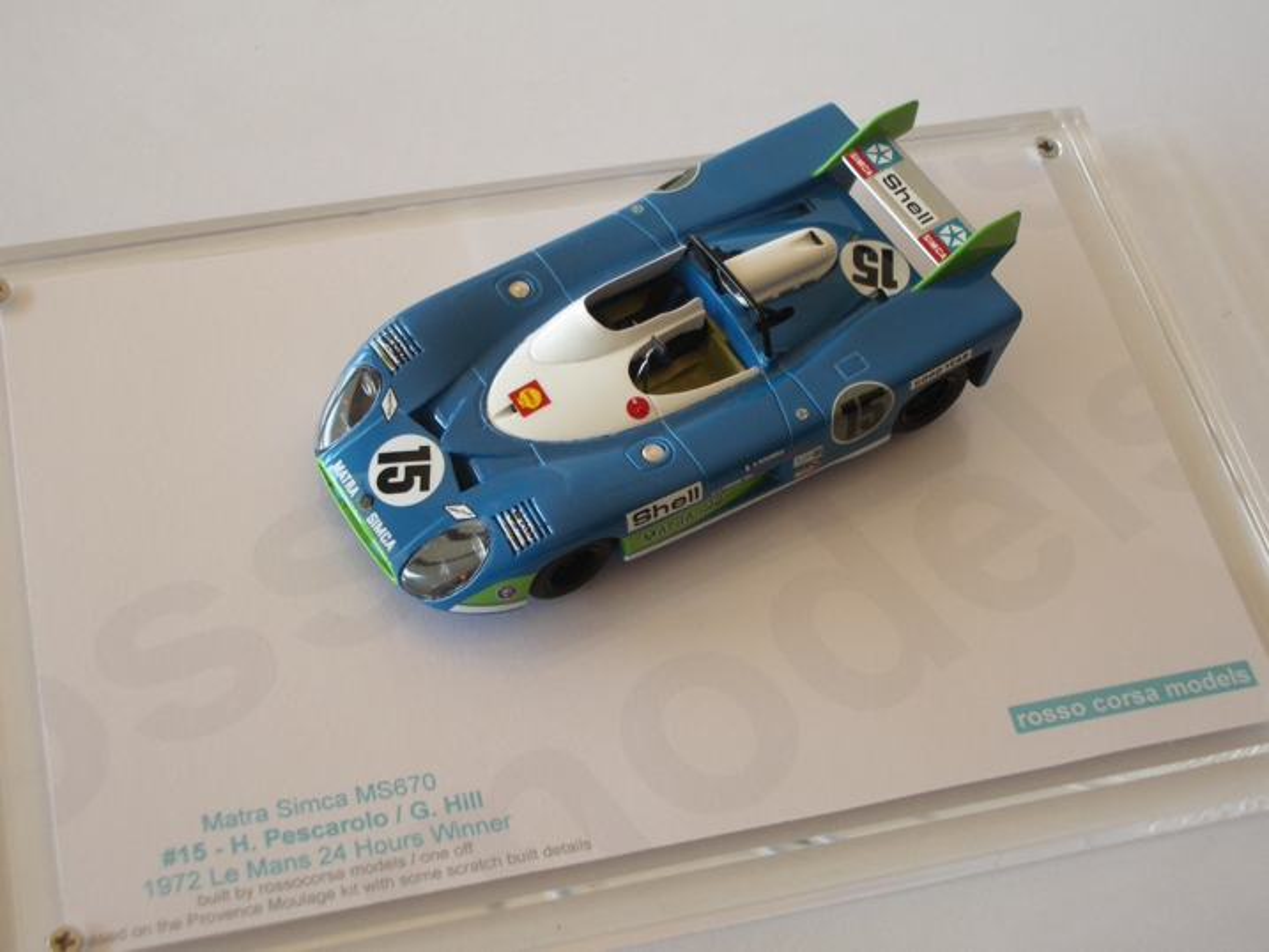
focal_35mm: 62
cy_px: 476
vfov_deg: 23.7
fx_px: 2273
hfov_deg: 31.2
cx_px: 634
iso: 125
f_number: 3.5
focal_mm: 10.2
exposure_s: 1/100
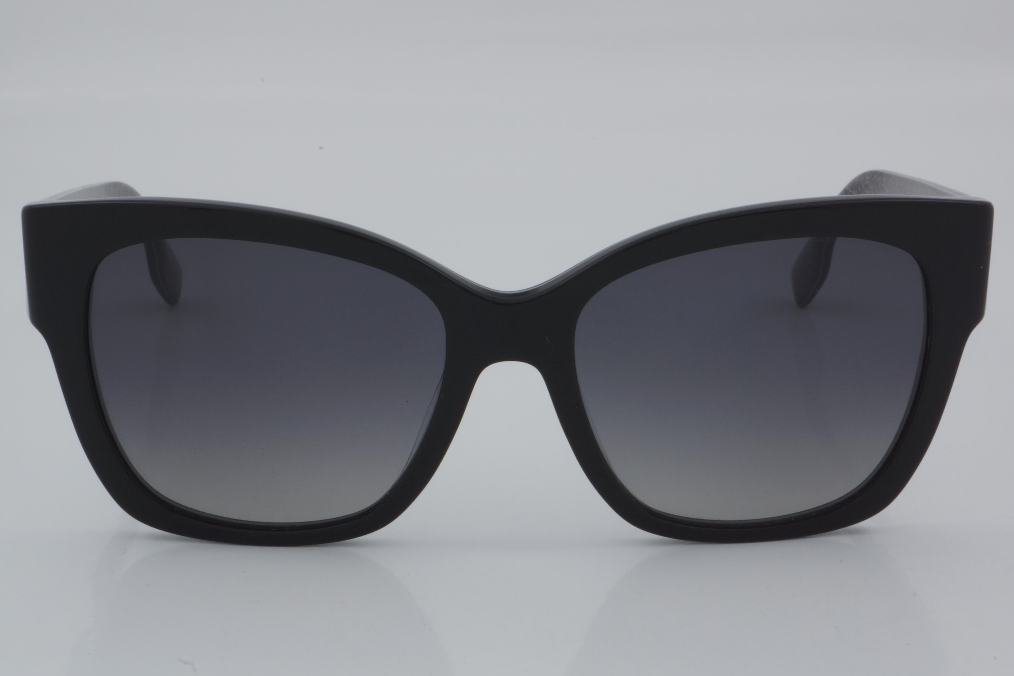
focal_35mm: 82
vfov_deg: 16.6
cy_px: 338
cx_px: 507
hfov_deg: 24.6
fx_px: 2324
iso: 100
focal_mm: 55
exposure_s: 1/4
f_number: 32
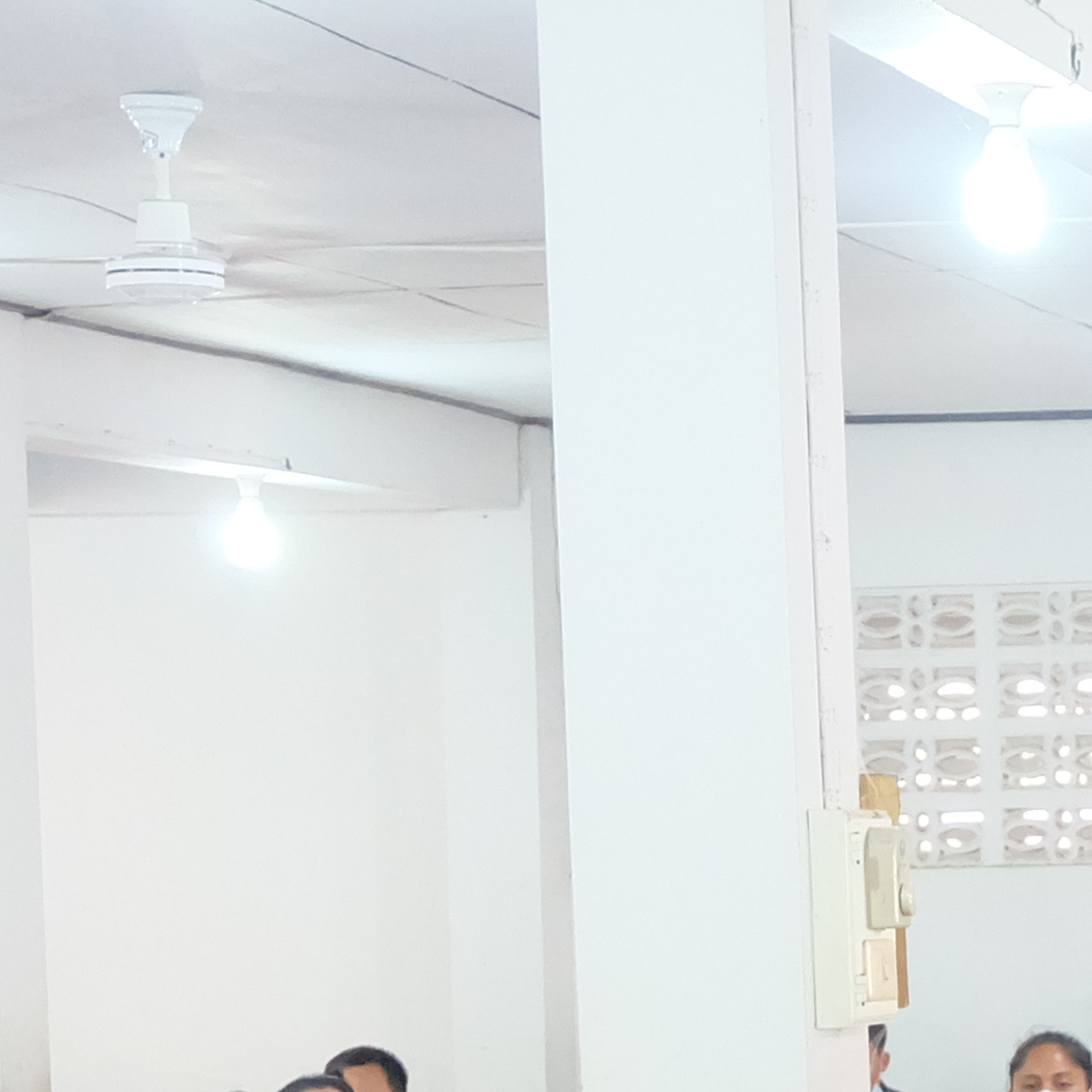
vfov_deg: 10.4
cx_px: 2018
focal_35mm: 166
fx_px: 5925
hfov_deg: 9.9
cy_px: 1322
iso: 6400
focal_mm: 28.2
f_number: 4.5
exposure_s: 1/60
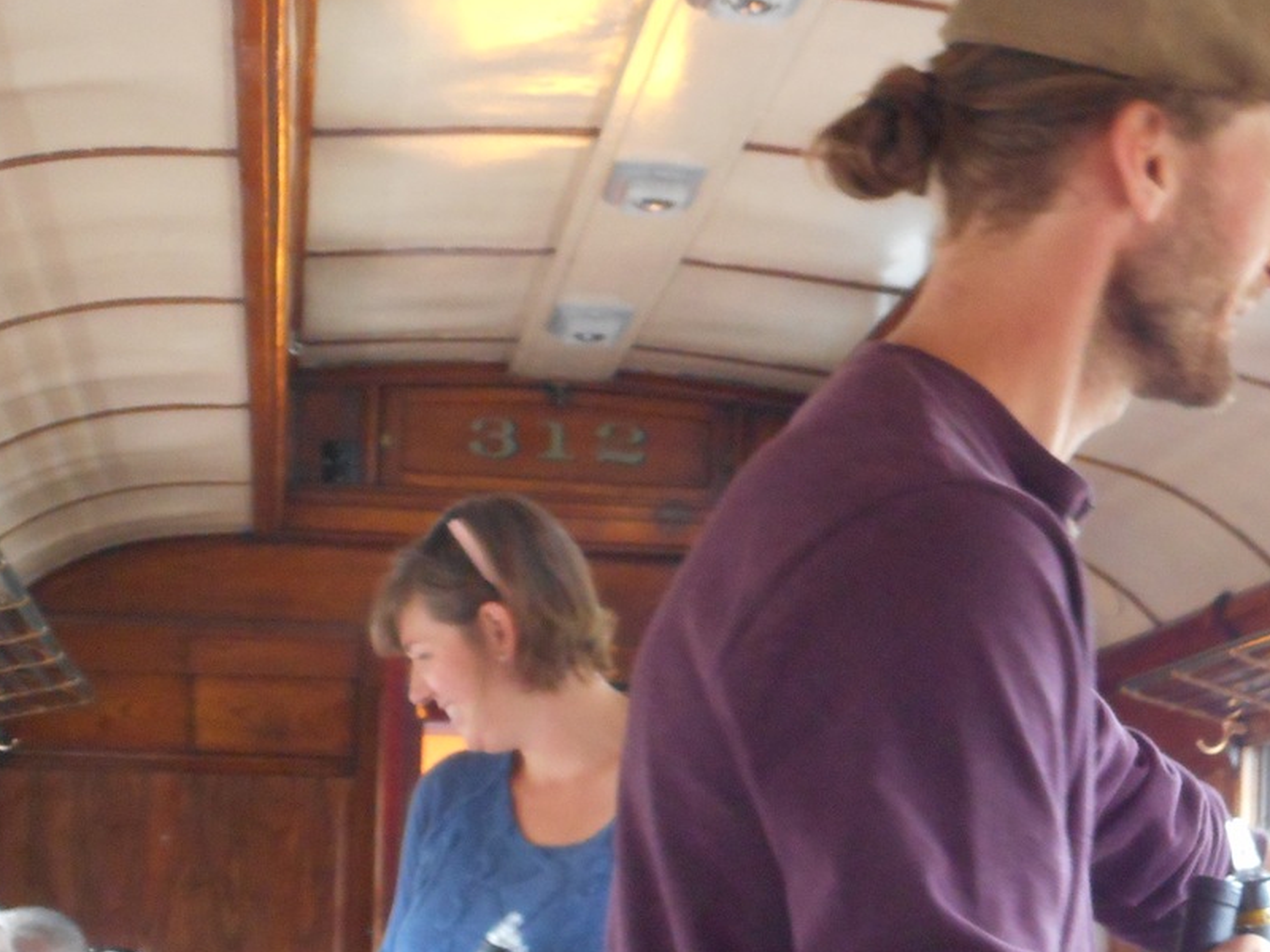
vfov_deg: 14.8
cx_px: 1053
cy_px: 835
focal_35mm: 99
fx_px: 3632
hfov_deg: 19.6
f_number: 4.7
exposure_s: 1/8
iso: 400
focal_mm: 7.9
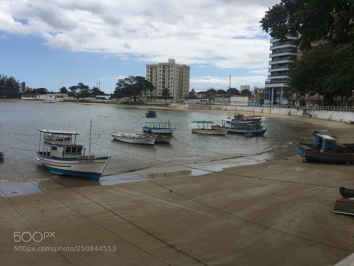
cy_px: 133
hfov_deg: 61.7
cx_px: 177
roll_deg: -1.8
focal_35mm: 29
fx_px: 297
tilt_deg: -5.7
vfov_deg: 48.2
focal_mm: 4.15
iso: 32
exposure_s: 1/3597
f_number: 2.2
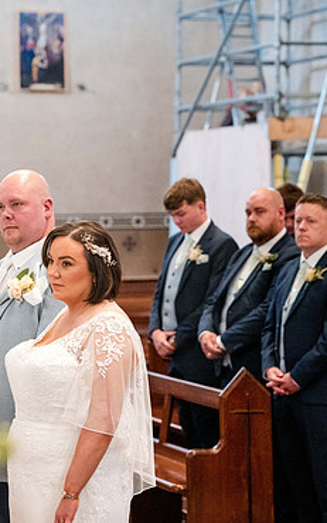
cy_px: 257
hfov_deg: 9.6
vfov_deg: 15.4
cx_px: 47
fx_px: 1941
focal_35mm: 136
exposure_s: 1/250
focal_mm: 85
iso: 12800
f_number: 4
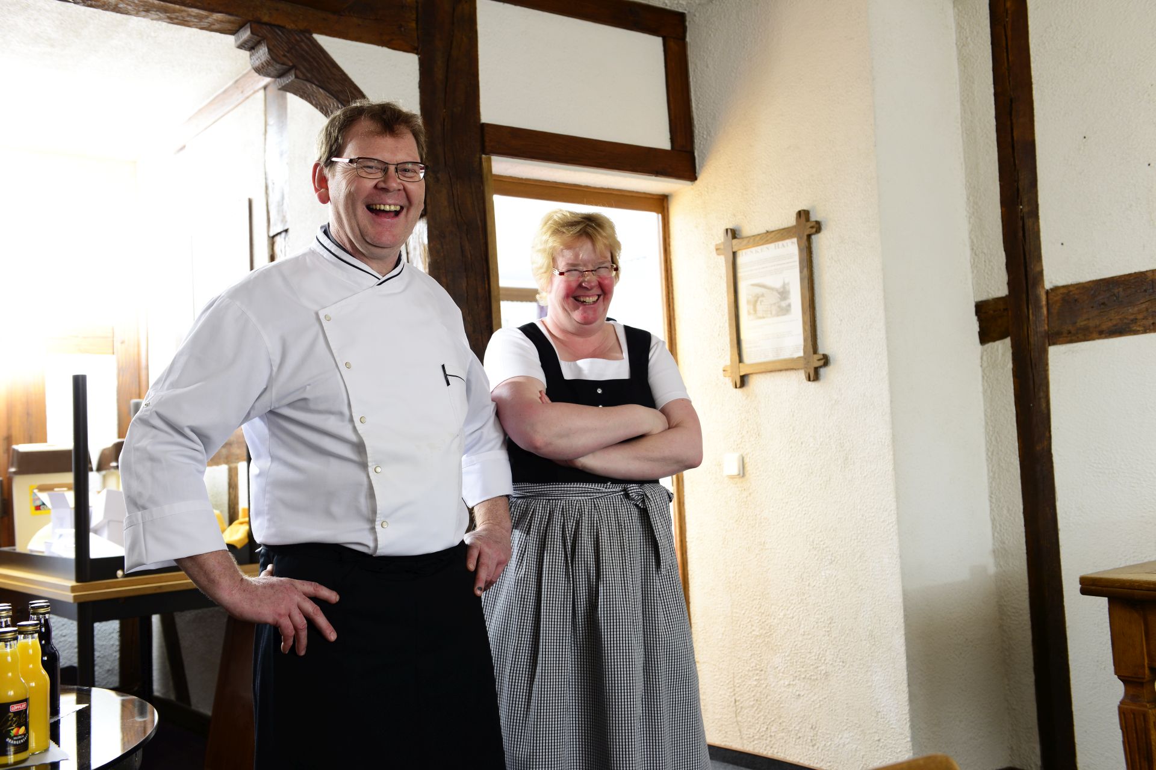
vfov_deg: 36.9
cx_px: 578
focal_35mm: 36
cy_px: 385
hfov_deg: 53.1
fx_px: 1156
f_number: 5.6
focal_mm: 36
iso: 250
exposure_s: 1/60
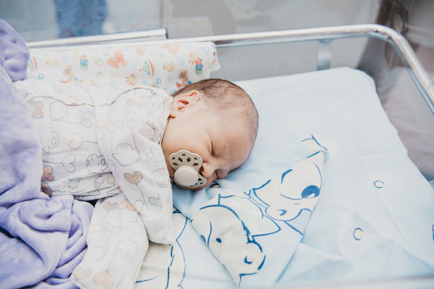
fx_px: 482
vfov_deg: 33.4
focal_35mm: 40
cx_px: 217
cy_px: 144
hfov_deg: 48.5
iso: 125
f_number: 4
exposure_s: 1/160
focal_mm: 40
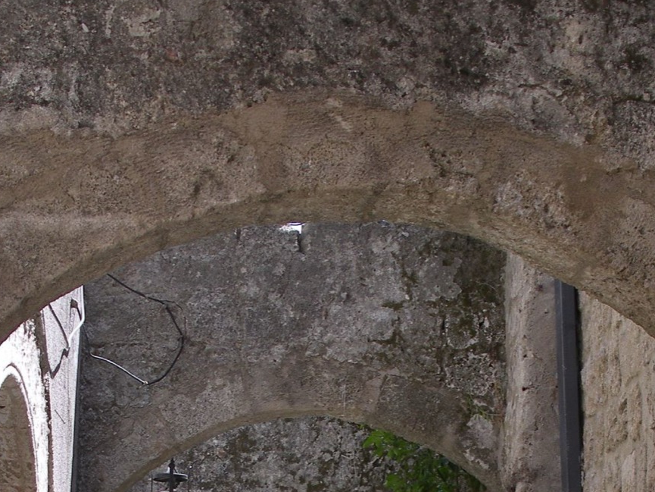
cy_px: 594
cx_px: 344
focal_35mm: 77
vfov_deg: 18.2
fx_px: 1457
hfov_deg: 25.3
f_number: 4
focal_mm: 7.8
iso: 80
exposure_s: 1/200
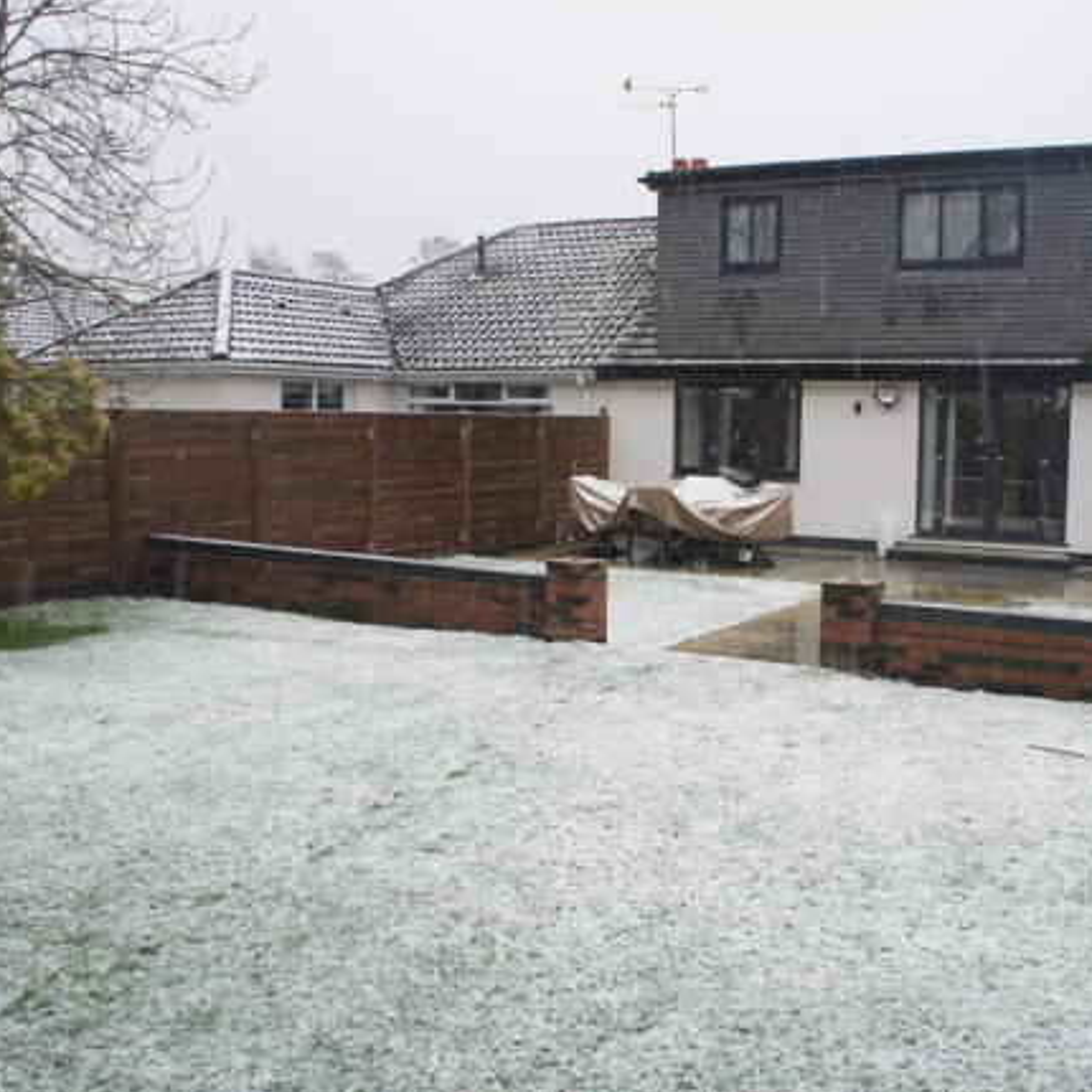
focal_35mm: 35
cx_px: 658
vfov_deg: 47.2
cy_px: 546
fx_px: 1249
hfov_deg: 46.9
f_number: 5.6
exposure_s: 1/80
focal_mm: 18
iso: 200
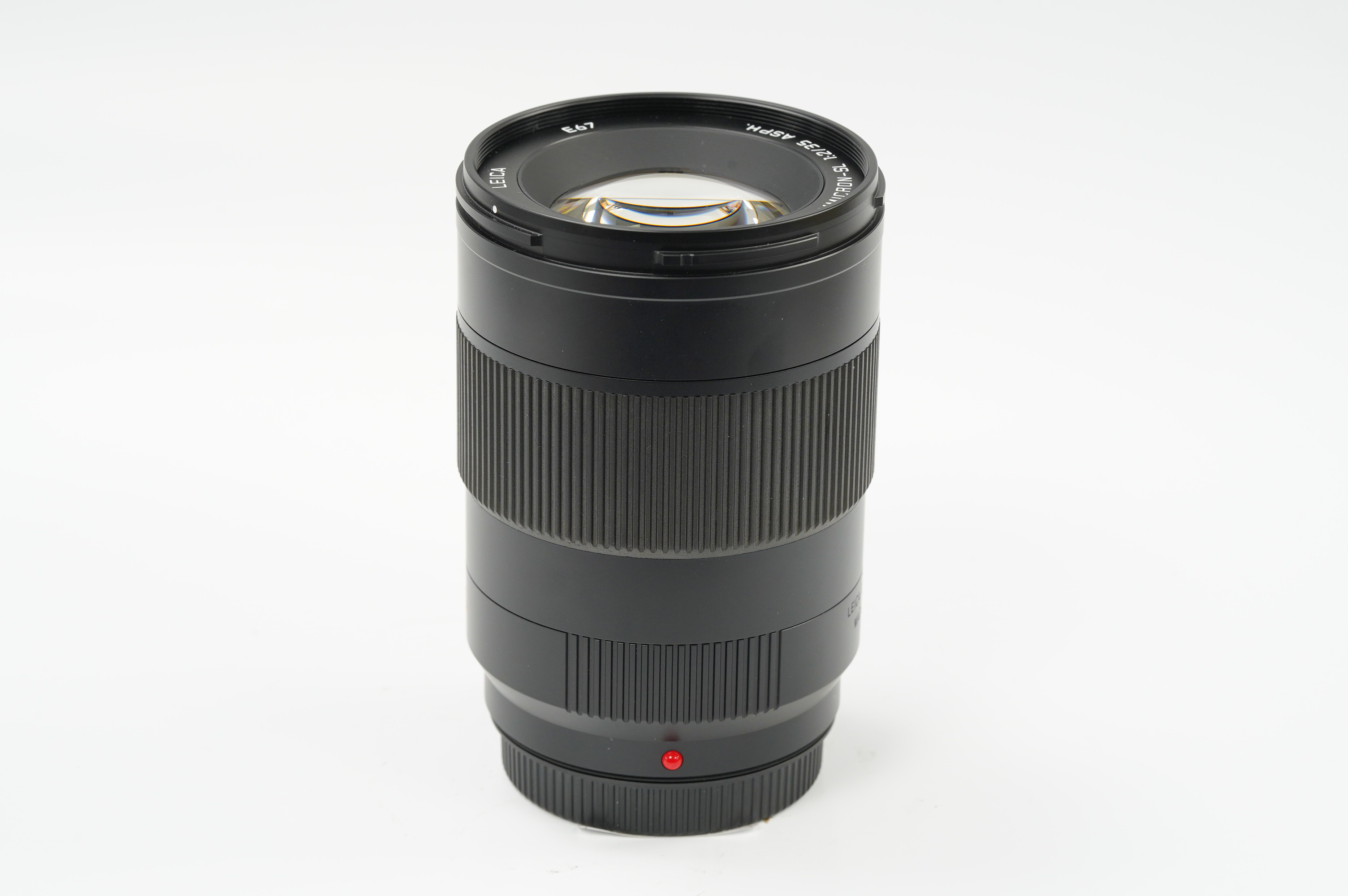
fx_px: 3367
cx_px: 674
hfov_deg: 22.6
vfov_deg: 15.2
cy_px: 448
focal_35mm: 90
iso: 1000
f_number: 11
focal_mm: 90
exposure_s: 1/10
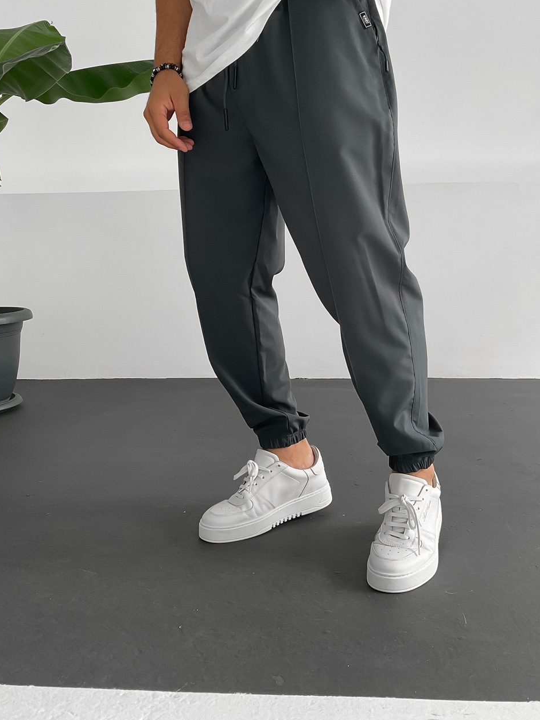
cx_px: 292
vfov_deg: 49.8
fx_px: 769
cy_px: 282
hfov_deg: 38.7
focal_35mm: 37
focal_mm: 3
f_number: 1.8
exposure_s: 1/120
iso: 64
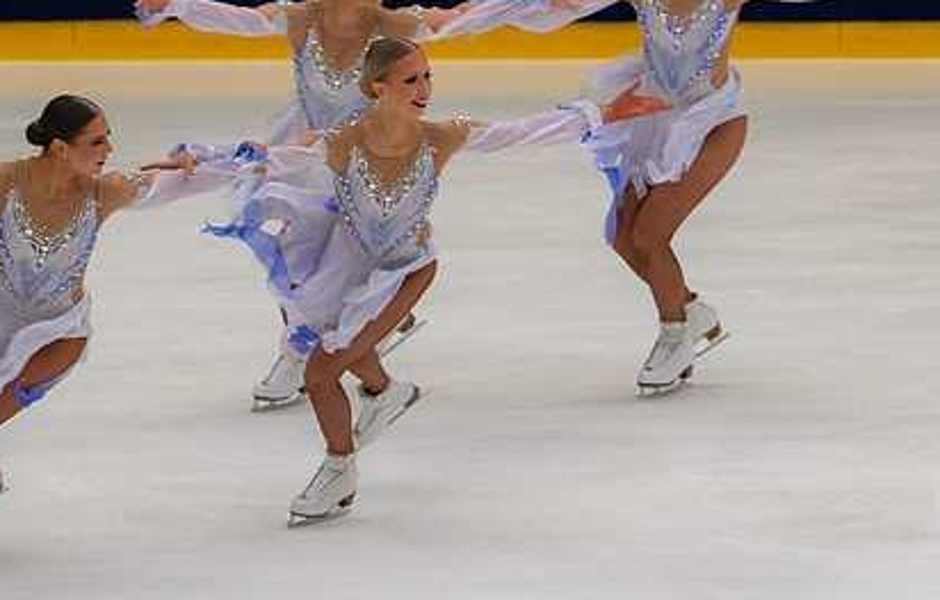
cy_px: 127
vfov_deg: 3.5
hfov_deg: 5.5
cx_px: 483
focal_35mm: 381
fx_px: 9819
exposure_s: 1/400
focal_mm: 116
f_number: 3.5
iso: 500
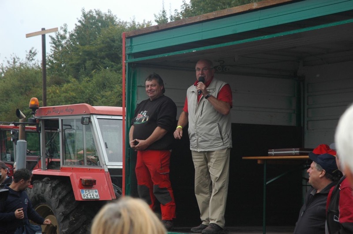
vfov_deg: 13.0
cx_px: 176
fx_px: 1029
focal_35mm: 105
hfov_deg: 19.5
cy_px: 117
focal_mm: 70
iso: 400
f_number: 8
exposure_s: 1/250
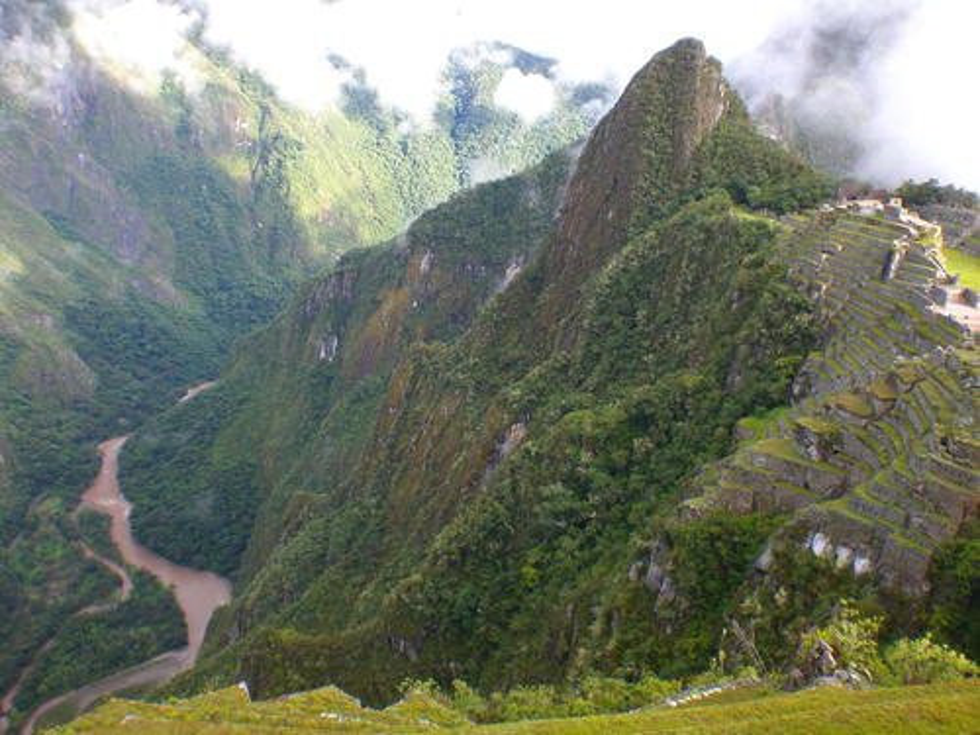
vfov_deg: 37.7
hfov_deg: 49.0
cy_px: 368
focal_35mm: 38
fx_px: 1076
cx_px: 490
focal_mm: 6.3
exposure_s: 1/80
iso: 50
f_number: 4.4
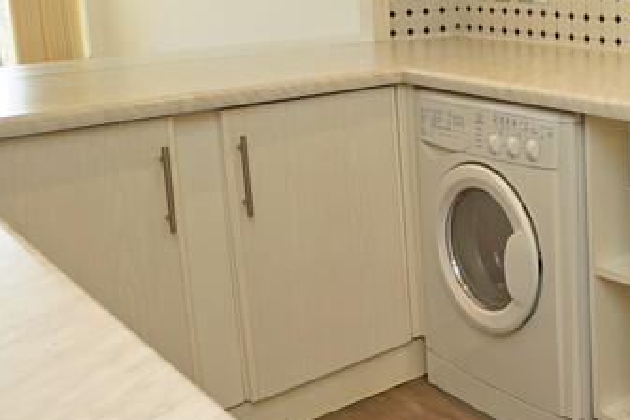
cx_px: 677
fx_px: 805
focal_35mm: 46
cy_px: 97
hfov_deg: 36.7
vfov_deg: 28.8
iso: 100
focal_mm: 10
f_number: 4
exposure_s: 1/60
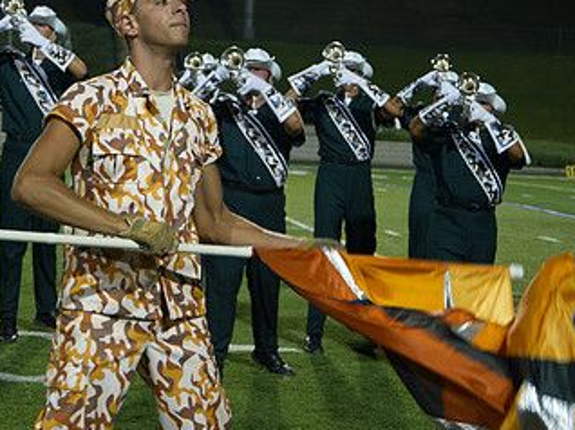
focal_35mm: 114
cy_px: 172
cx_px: 188
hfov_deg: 17.2
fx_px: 1892
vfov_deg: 13.0
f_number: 5
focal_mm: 65
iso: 1800
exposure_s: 1/160
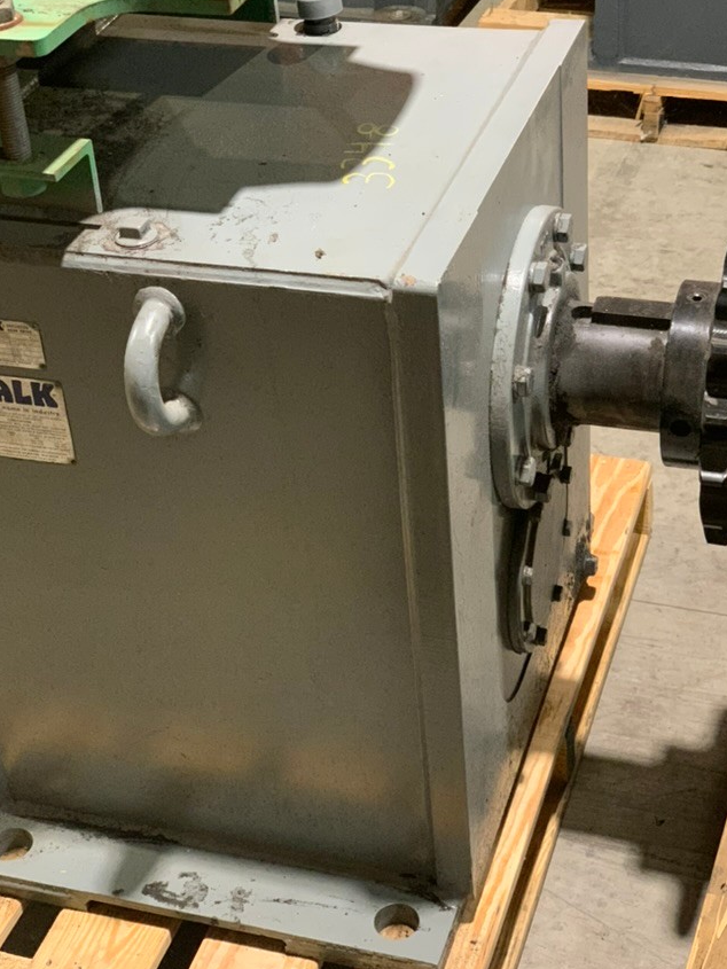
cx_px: 420
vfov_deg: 30.6
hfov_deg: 23.3
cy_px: 385
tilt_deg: -32.8
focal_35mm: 63
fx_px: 1764
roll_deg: +3.8
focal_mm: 6
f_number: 2.4
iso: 500
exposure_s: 1/60
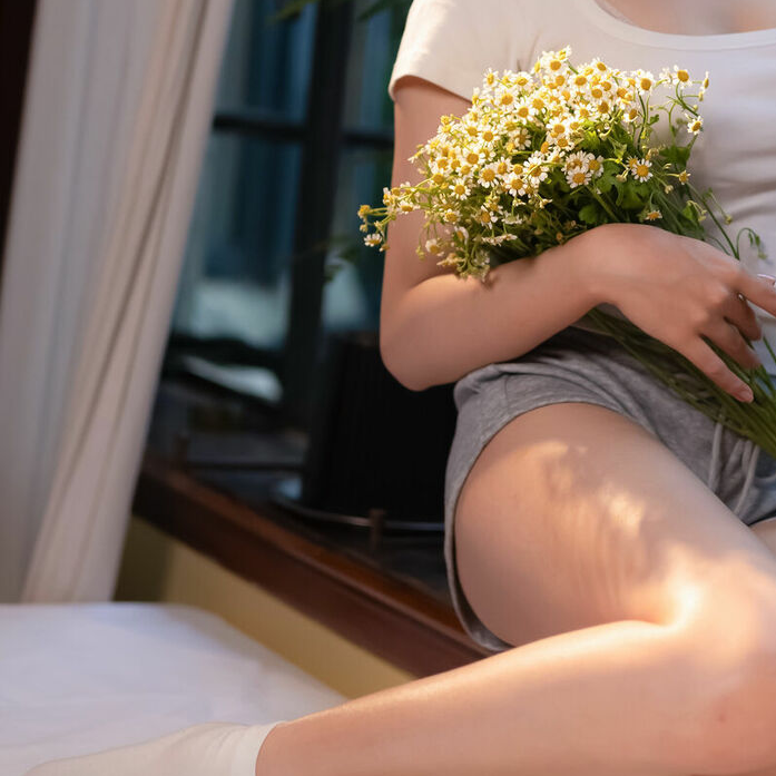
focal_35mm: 96
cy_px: 269
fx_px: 2435
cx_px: 522
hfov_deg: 18.1
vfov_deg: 18.1
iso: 1250
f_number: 1.8
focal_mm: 50
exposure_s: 1/100
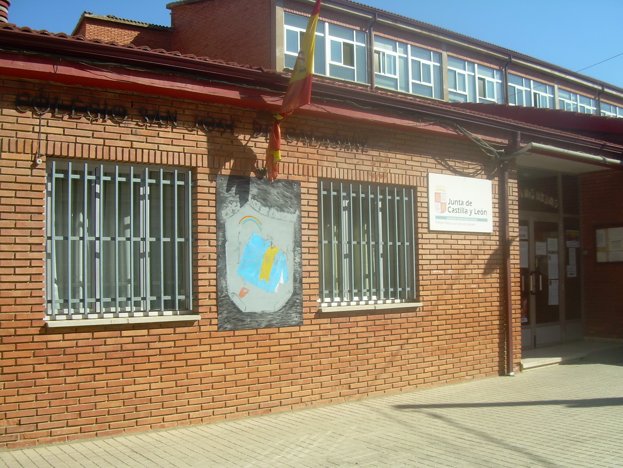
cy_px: 234
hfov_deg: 49.0
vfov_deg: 37.7
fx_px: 684
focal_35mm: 38
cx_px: 312
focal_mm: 6.3
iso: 50
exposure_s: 1/386
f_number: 4.6
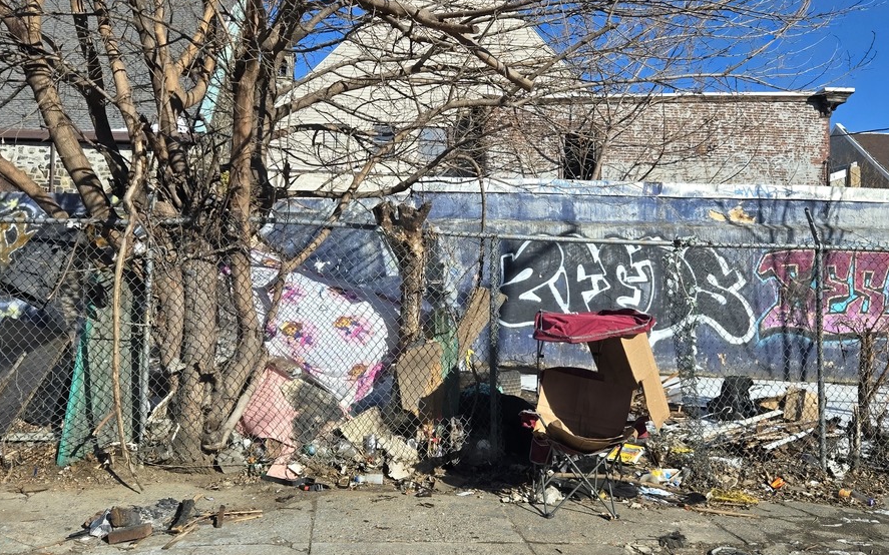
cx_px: 440
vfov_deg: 38.3
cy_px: 282
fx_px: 799
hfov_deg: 58.2
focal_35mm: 33
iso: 64
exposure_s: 1/2921
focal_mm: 5.4
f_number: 1.8
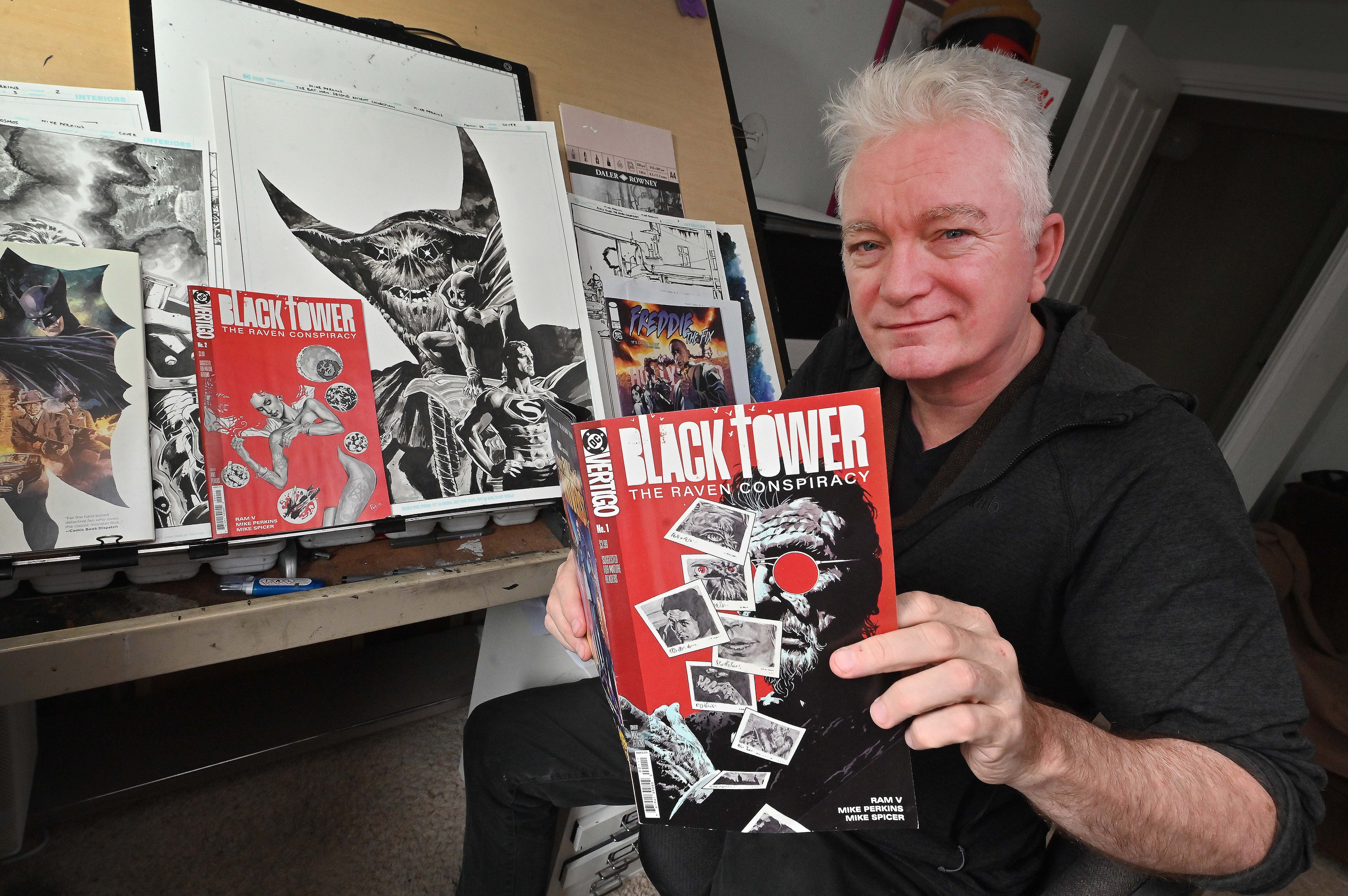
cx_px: 674
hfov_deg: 86.9
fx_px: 711
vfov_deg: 64.5
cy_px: 448
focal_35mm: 19
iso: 2000
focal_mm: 19
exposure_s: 1/50
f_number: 10
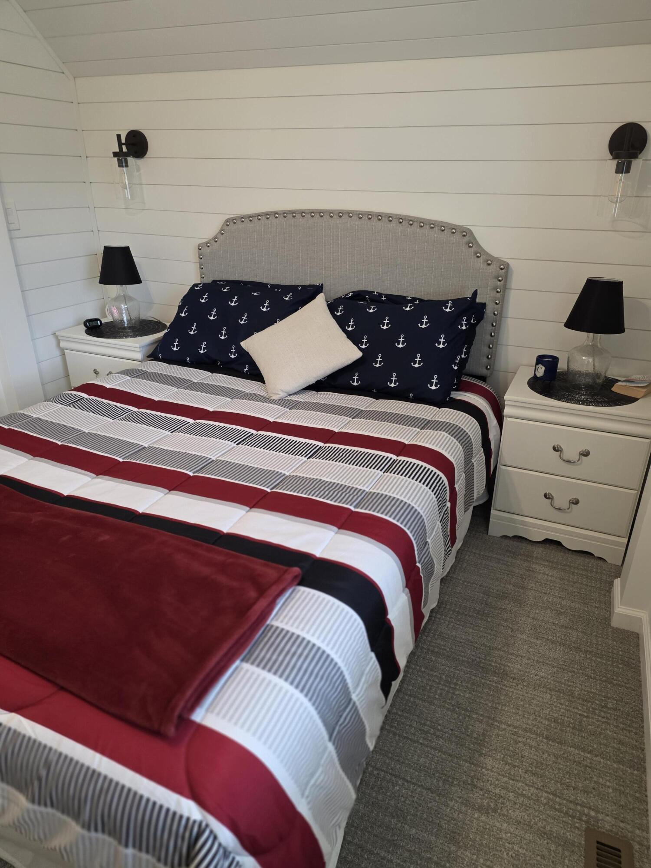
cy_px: 434
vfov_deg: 73.9
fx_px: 577
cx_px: 326
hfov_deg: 58.9
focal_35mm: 23
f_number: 1.7
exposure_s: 1/120
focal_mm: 6.3
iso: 400
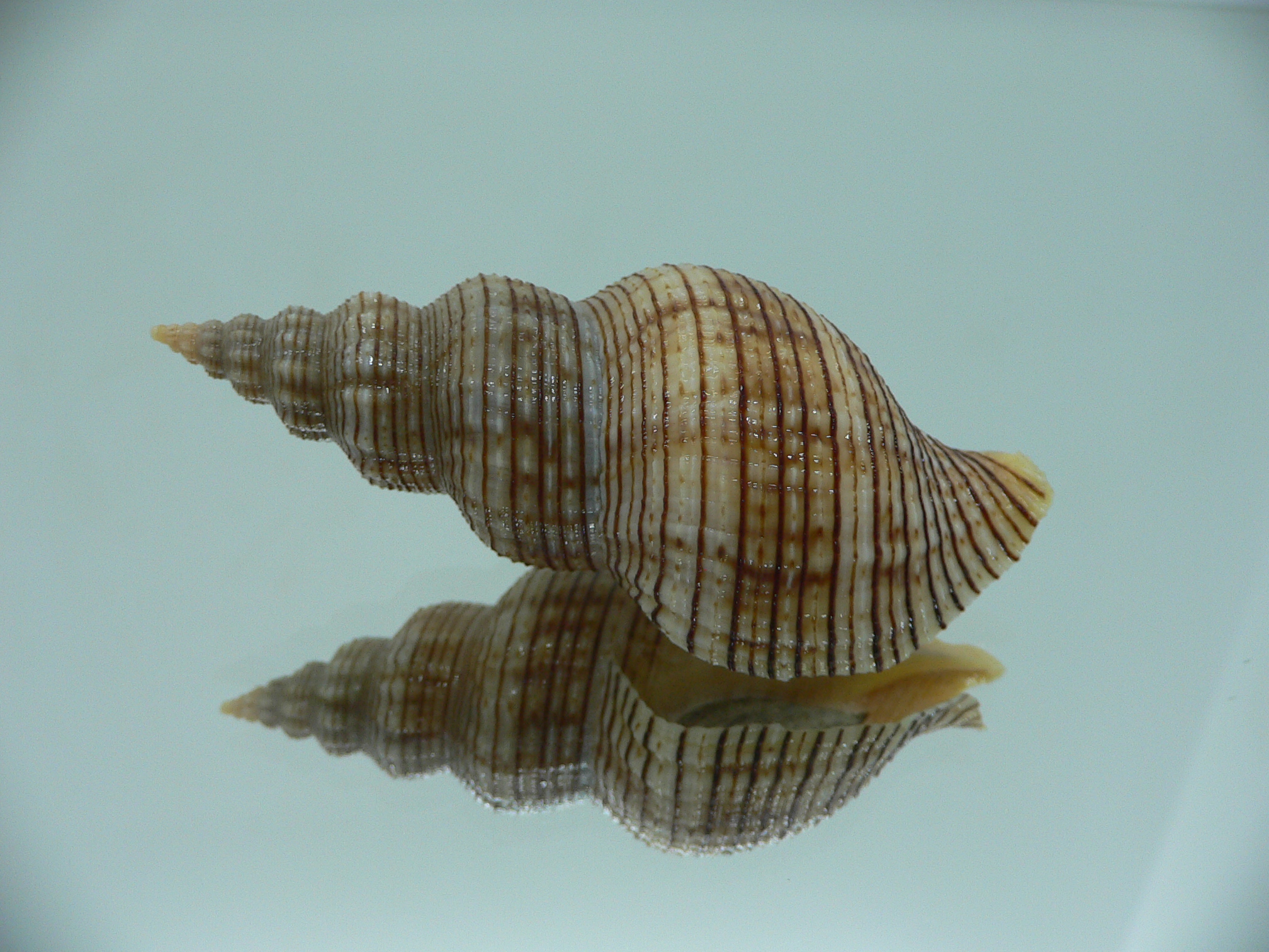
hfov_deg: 52.6
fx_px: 1283
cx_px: 634
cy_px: 476
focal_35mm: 35
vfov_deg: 40.7
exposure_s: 1/60
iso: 100
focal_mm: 4.6
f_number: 2.8
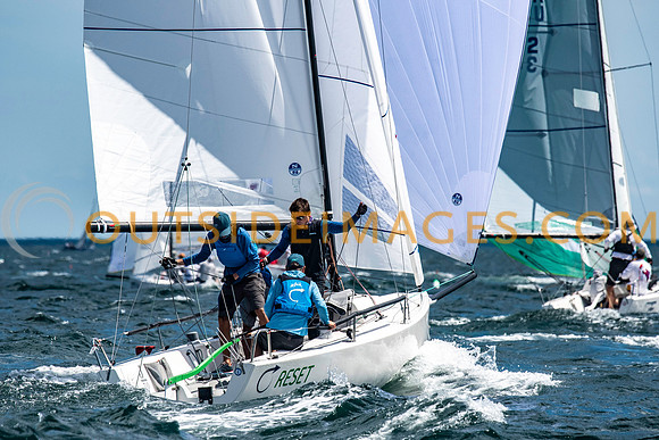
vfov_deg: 3.0
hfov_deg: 4.5
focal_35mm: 461
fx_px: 8448
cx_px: 330
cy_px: 220
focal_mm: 300
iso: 500
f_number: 5.6
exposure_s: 1/5000
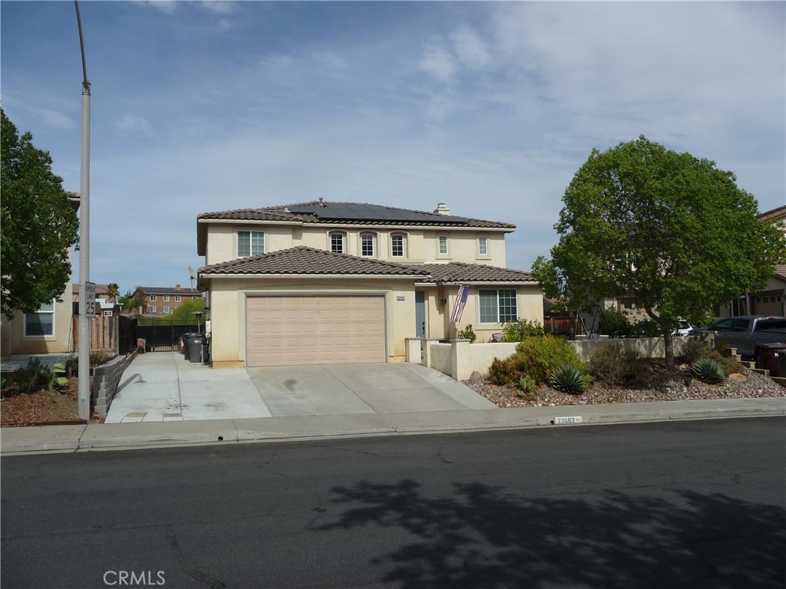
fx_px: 636
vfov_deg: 49.7
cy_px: 294
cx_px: 393
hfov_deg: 63.4
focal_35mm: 28
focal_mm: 4.7
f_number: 8
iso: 100
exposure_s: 1/500
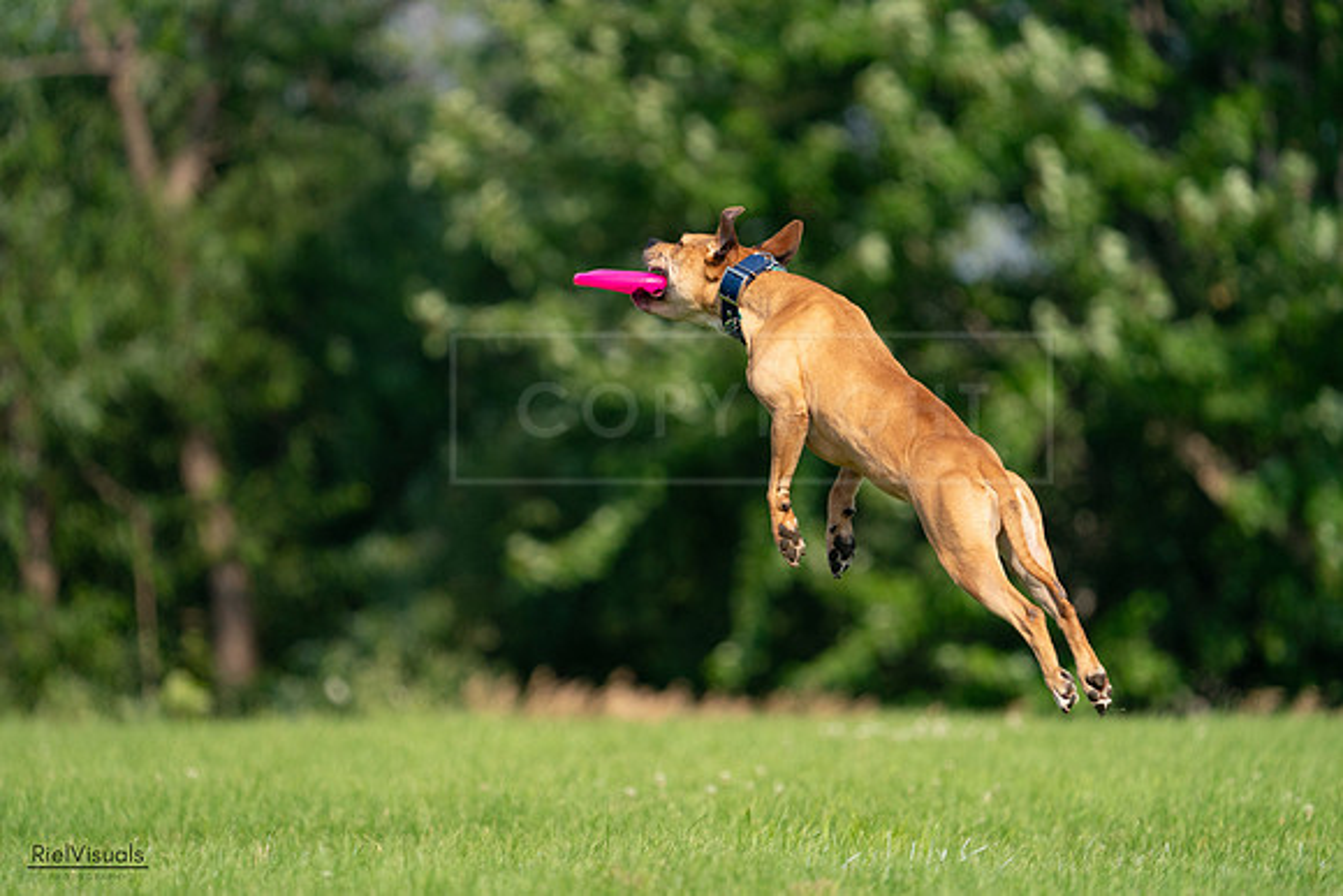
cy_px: 448
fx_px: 15895
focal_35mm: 426
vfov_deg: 3.2
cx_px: 672
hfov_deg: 4.8
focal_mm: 426
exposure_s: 1/4000
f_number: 6.3
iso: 1250
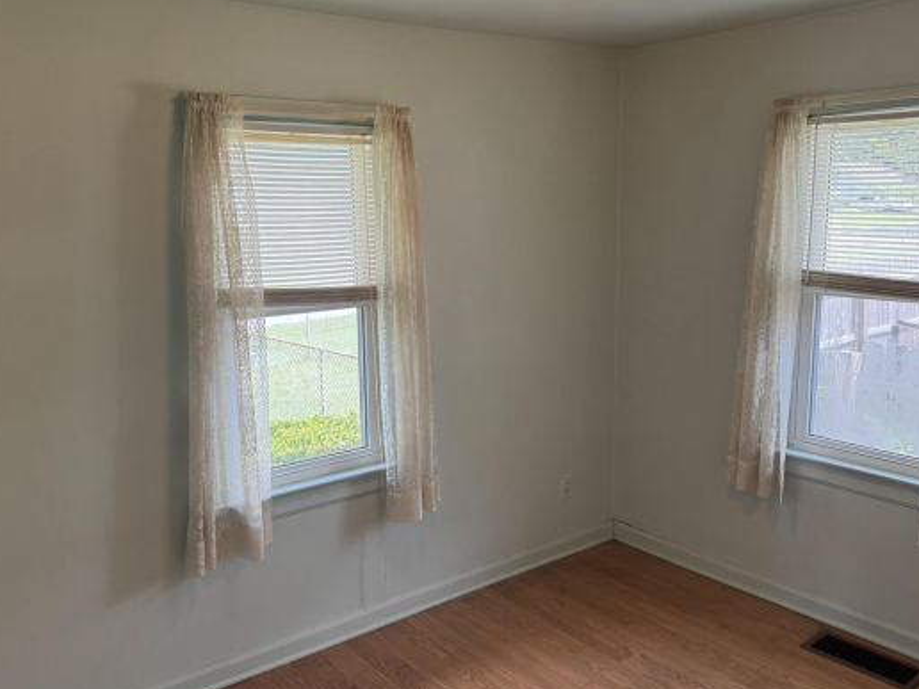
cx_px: 411
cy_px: 331
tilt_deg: -11.1
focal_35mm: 31
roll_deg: +1.0
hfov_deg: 58.2
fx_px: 823
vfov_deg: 45.4
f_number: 1.78
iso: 100
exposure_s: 1/135
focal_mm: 6.76
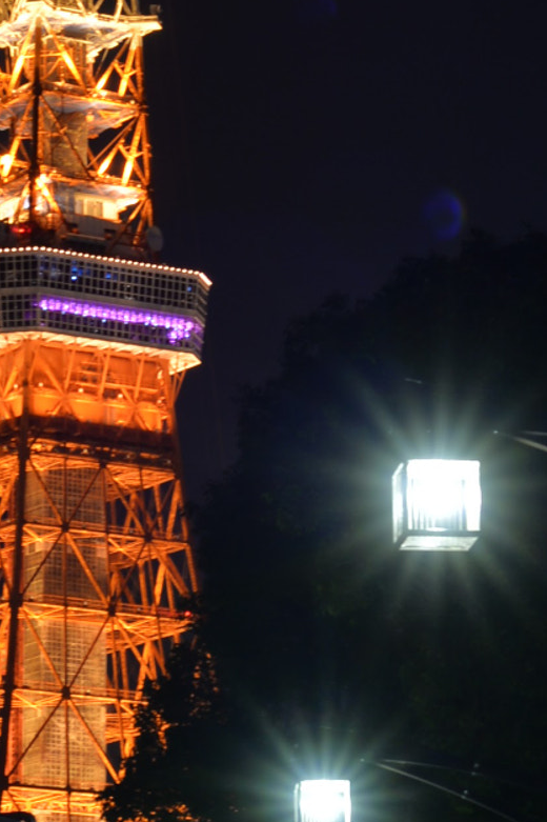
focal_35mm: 197
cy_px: 317
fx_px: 4494
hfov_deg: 6.9
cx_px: 55
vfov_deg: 10.4
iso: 100
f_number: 8
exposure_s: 1.6
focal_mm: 50
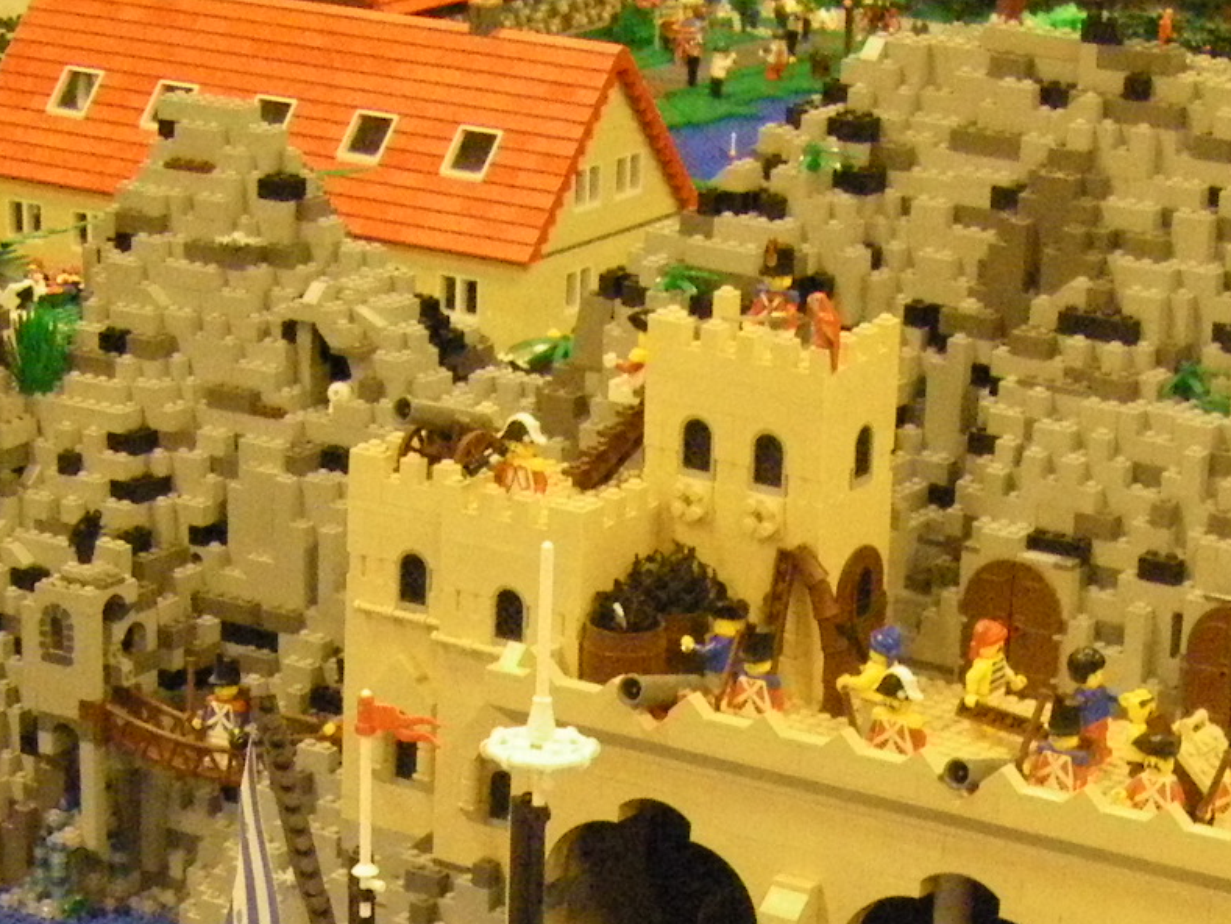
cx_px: 663
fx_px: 3948
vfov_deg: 13.1
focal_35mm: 111
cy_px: 1007
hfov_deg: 17.7
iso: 800
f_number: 3.5
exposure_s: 1/25
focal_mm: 6.3
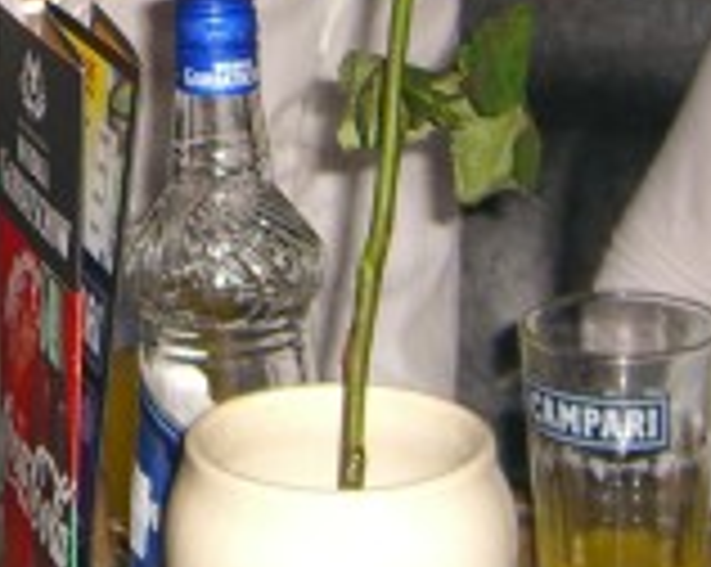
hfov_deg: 13.5
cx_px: 32
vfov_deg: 10.6
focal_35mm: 141
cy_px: -207
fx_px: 2963
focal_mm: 7.9
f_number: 2.8
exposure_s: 1/60
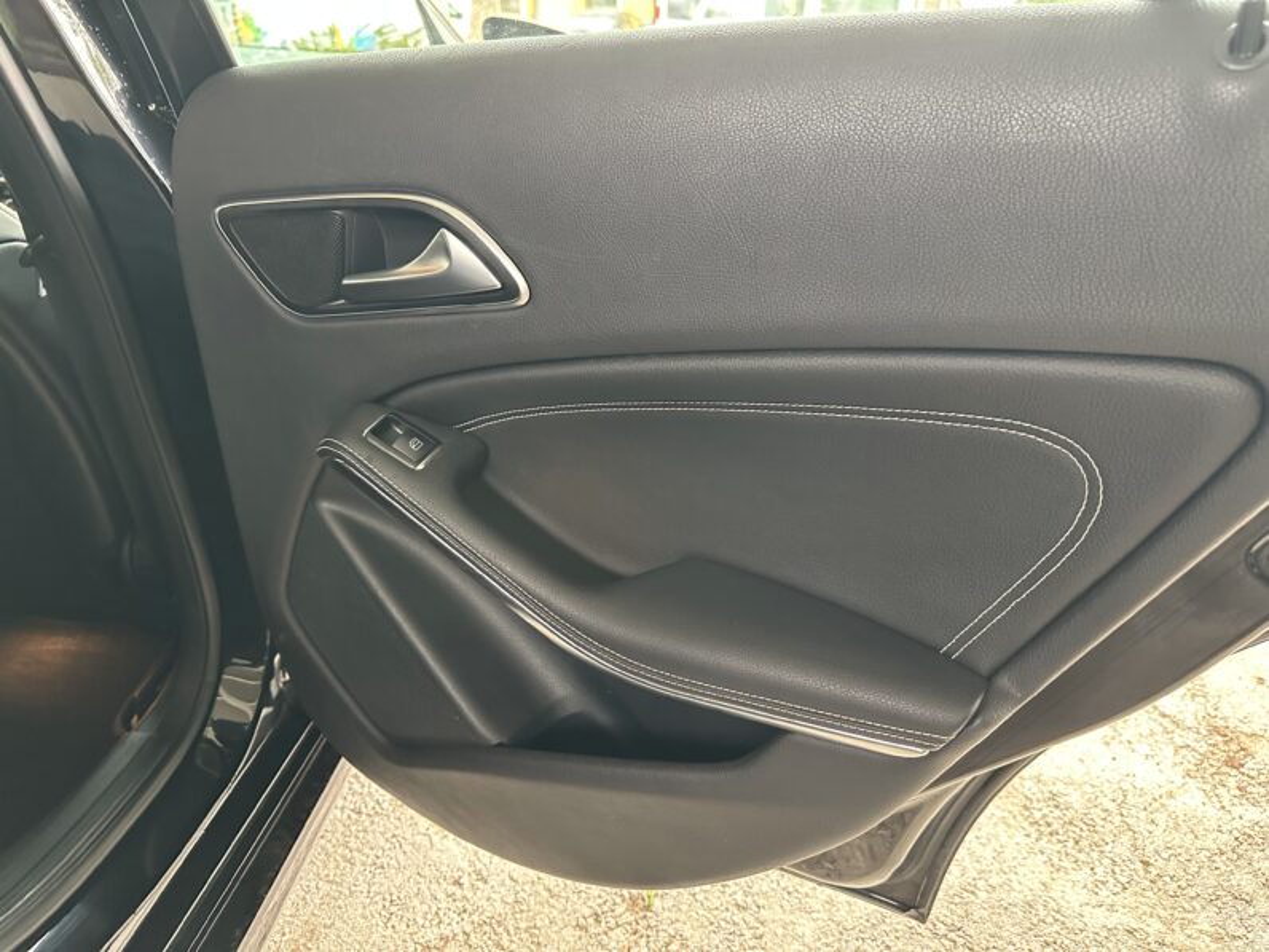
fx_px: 880
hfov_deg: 71.6
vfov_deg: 56.8
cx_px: 634
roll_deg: -1.4
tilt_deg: -26.6
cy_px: 476
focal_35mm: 24
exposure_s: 1/60
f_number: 1.78
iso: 800
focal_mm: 6.86
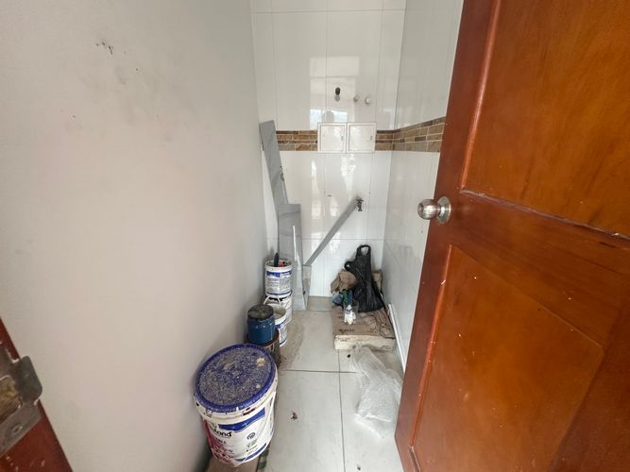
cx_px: 315
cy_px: 236
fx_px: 255
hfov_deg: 102.1
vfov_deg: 85.7
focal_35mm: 14
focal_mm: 2.22
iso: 200
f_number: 2.2
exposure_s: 1/99
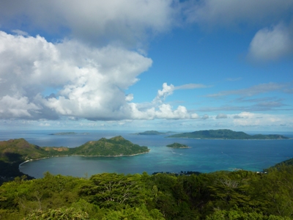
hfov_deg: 61.7
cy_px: 110
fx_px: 245
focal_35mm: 29
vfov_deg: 48.2
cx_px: 146
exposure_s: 1/640
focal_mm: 4.7
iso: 80
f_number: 5.6
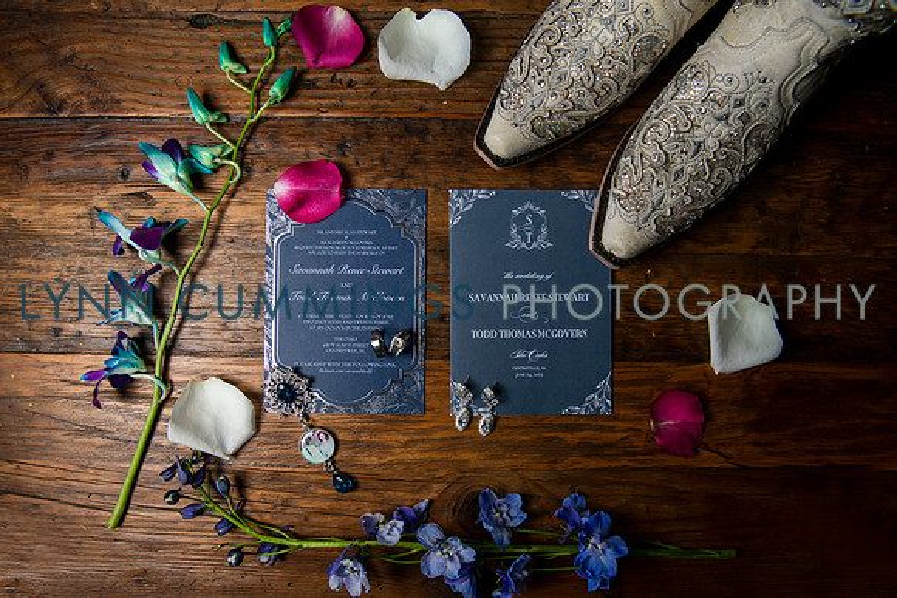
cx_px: 448
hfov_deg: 73.0
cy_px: 299
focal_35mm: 24
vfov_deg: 52.6
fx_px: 606
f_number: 6.3
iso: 125
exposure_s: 1/200
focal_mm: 24
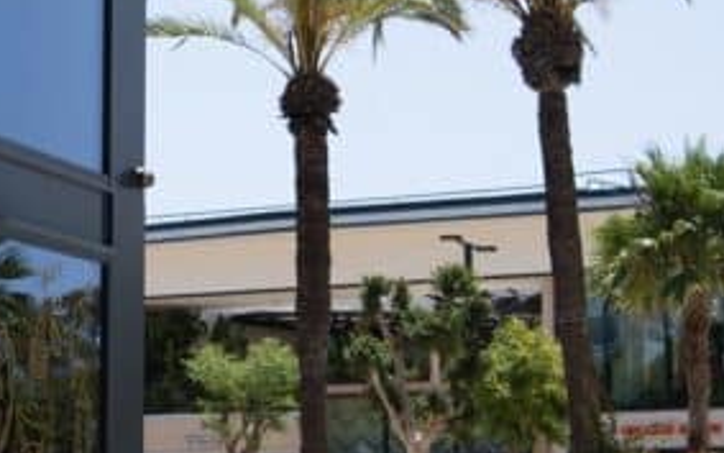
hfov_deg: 17.8
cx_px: 164
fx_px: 2289
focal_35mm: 116
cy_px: 297
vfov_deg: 11.3
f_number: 5
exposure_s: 1/640
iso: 100
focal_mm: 28
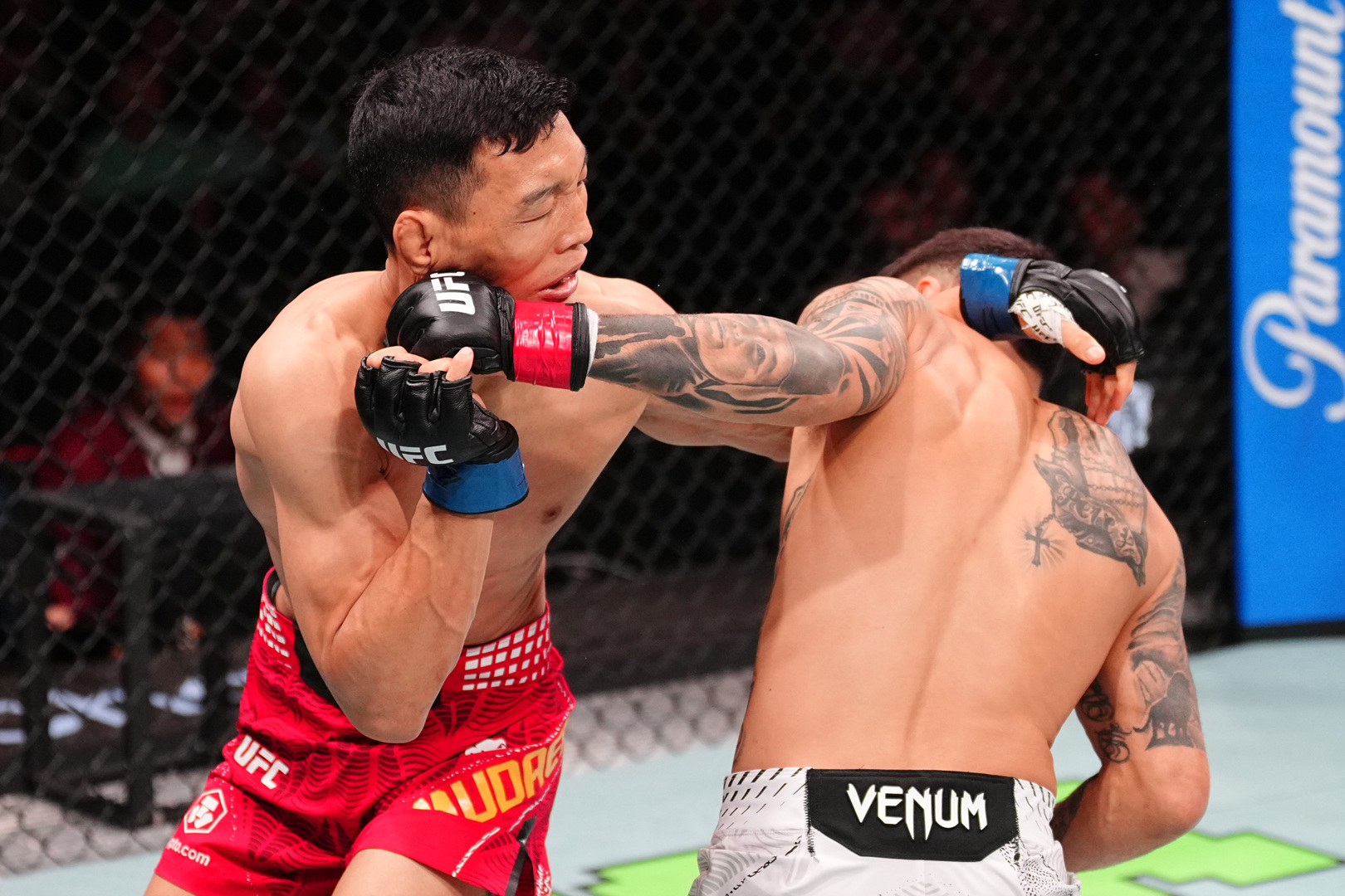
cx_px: 672
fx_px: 2615
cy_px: 448
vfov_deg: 19.5
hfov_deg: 28.8
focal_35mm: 70
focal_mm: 70
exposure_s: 1/1250
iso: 2000
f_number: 2.8
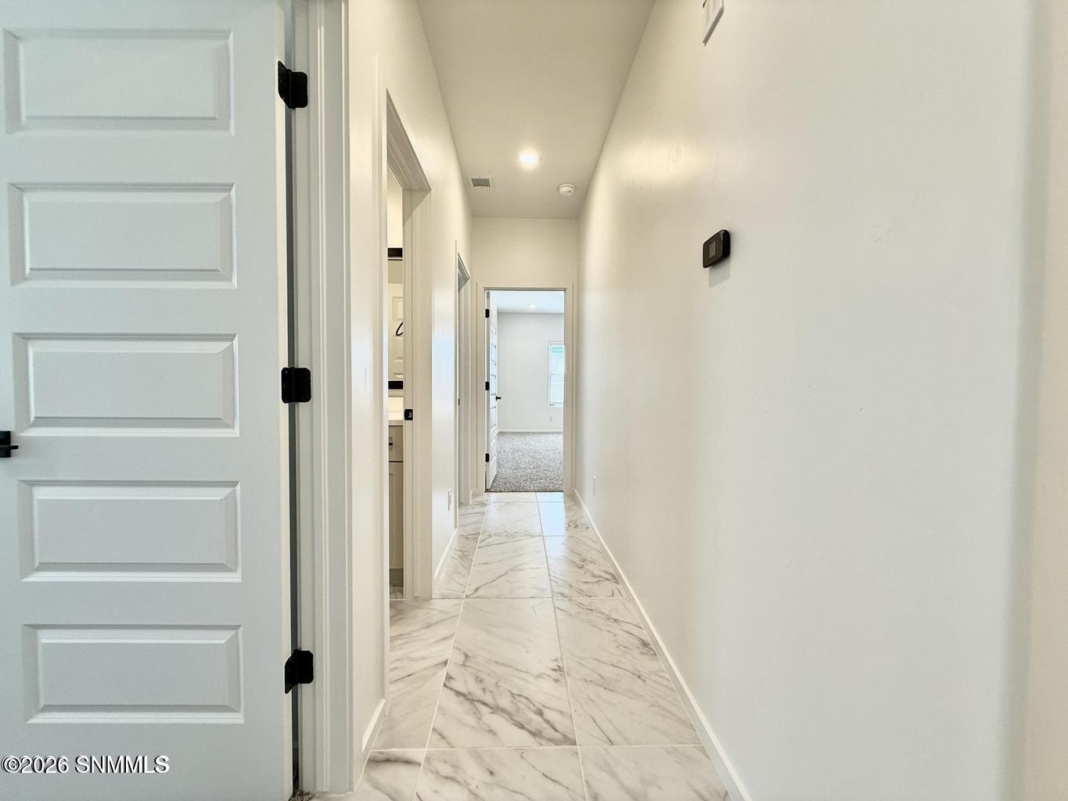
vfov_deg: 85.7
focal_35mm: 14
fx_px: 432
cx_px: 534
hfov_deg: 102.1
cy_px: 400
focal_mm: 2.22
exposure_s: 1/120
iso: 100
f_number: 2.2
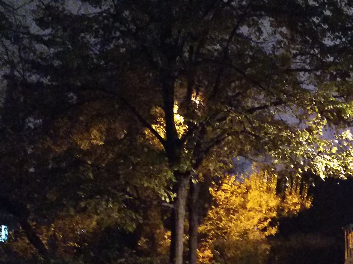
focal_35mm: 61
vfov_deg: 23.6
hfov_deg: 30.2
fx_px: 622
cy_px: 218
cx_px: 324
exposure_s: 1/14
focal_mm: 3.94
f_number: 1.9
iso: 4851
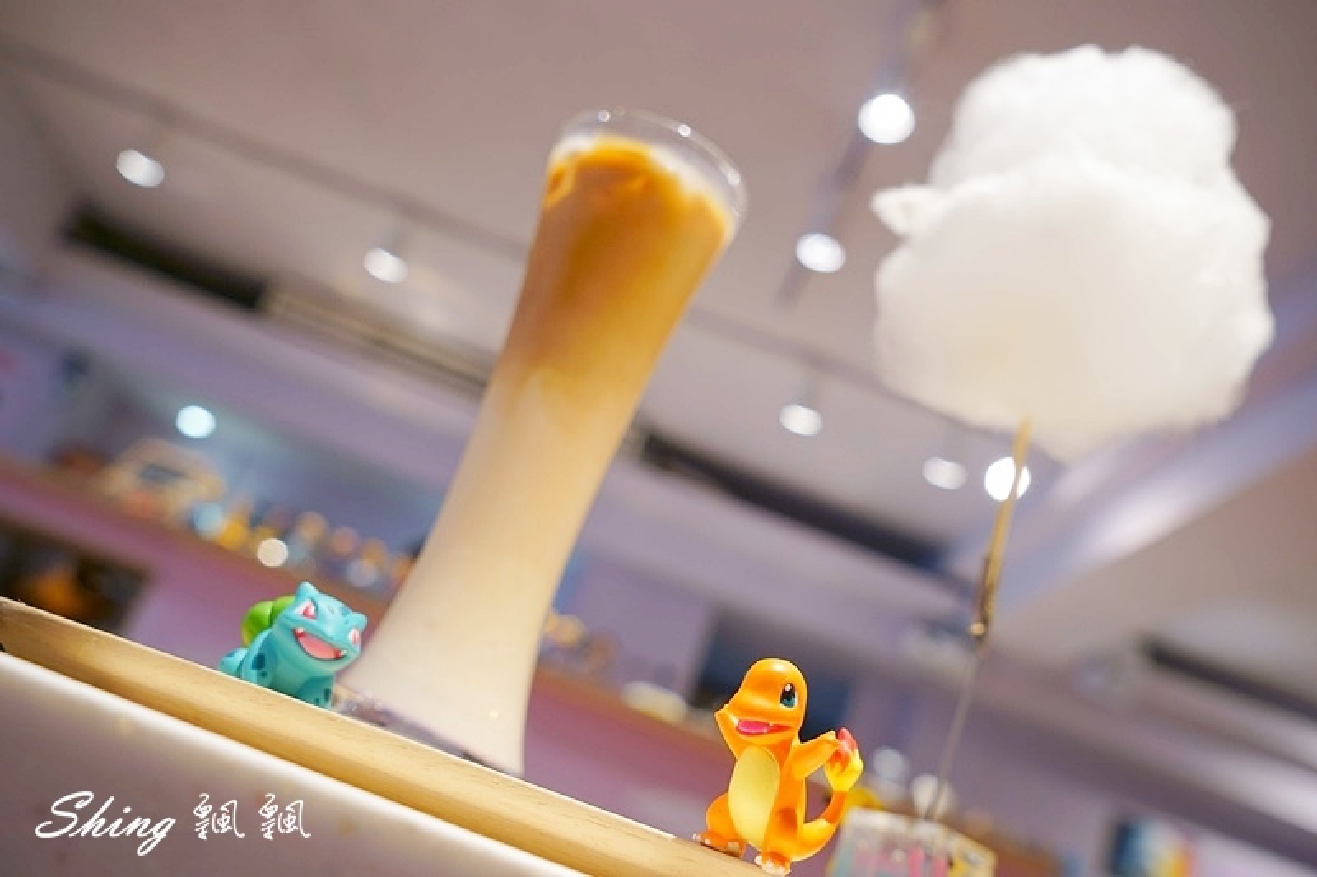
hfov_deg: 55.8
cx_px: 658
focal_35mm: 34
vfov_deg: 38.9
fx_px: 1243
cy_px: 438
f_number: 5.6
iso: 400
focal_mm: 34
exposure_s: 1/40
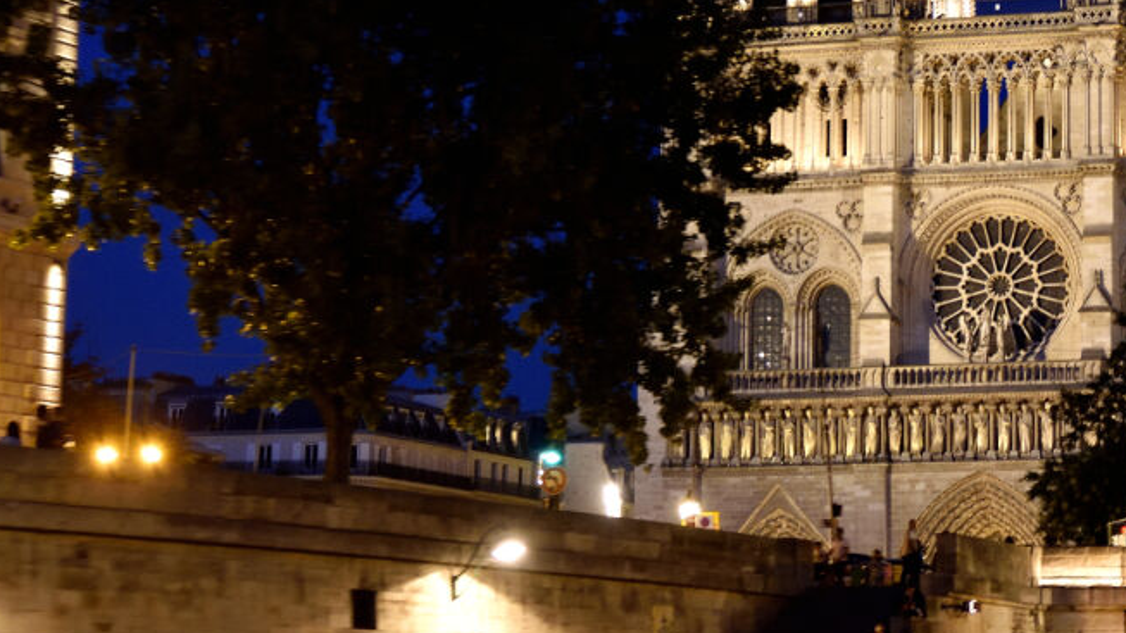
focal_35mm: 130
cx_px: 916
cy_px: 50
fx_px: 3880
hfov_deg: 16.4
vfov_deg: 9.3
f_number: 3.5
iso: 1000
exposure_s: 1/13
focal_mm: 45
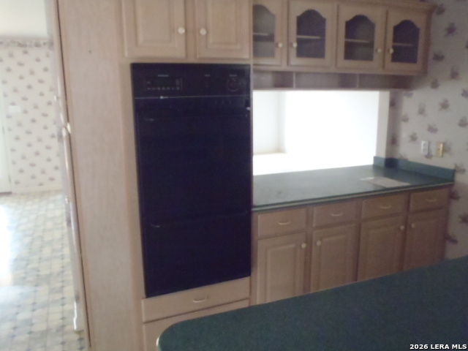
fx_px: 379
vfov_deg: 49.7
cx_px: 234
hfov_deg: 63.4
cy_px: 176
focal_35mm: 28
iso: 800
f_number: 3.9
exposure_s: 1/15
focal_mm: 5
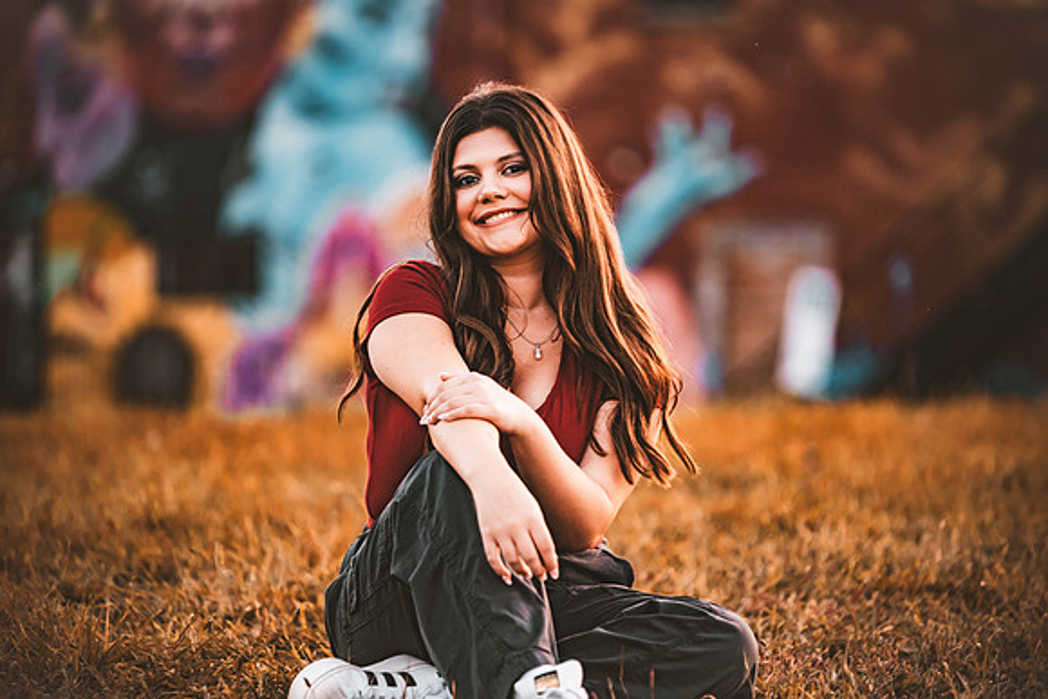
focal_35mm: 175
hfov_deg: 11.7
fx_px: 5095
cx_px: 524
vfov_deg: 7.9
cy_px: 350
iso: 640
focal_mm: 175
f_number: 2.8
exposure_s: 1/125
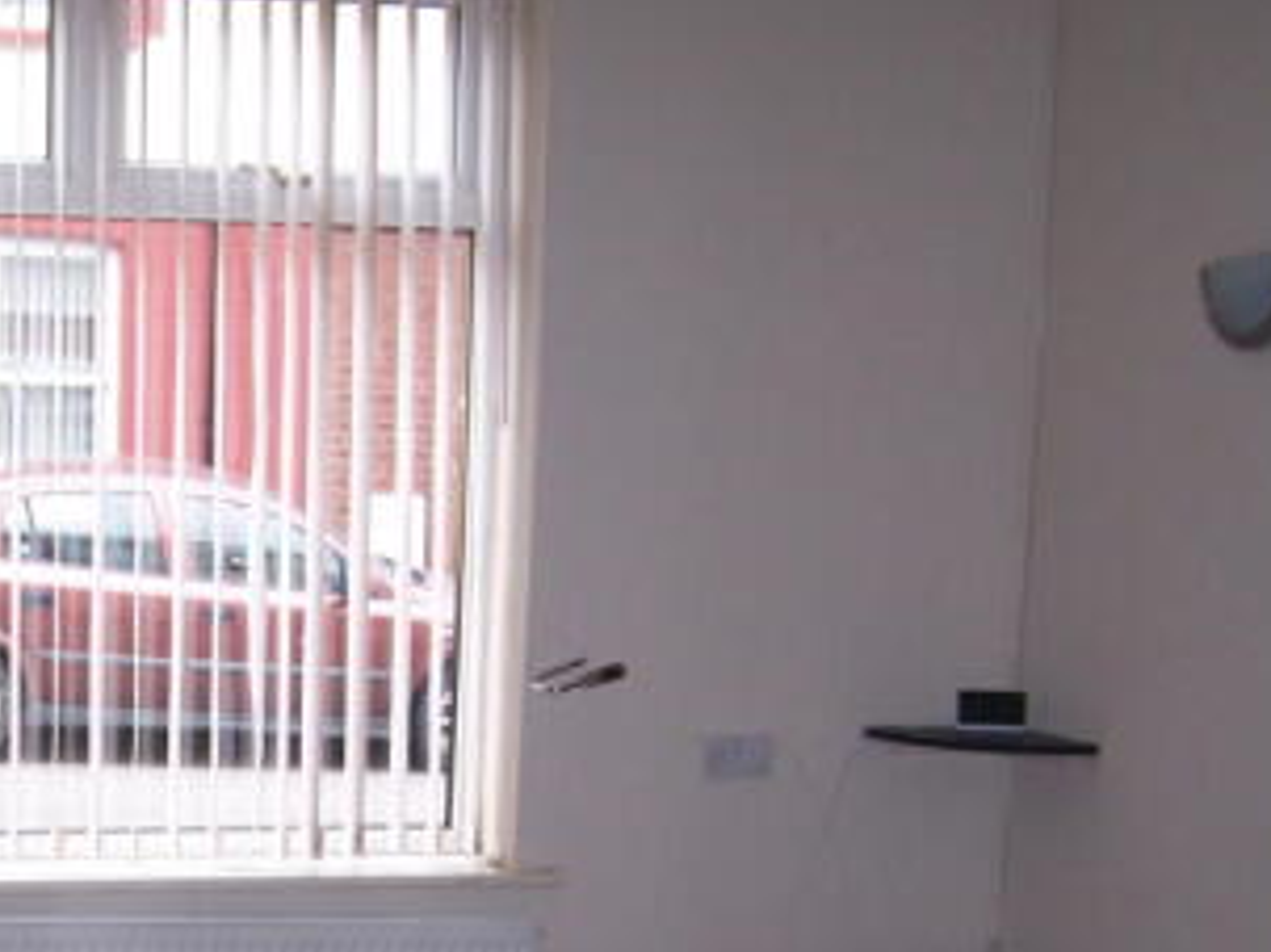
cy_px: 837
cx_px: 132
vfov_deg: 19.8
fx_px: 2679
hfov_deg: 25.9
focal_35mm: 73
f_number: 2.8
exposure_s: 1/60
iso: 140
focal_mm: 6.3
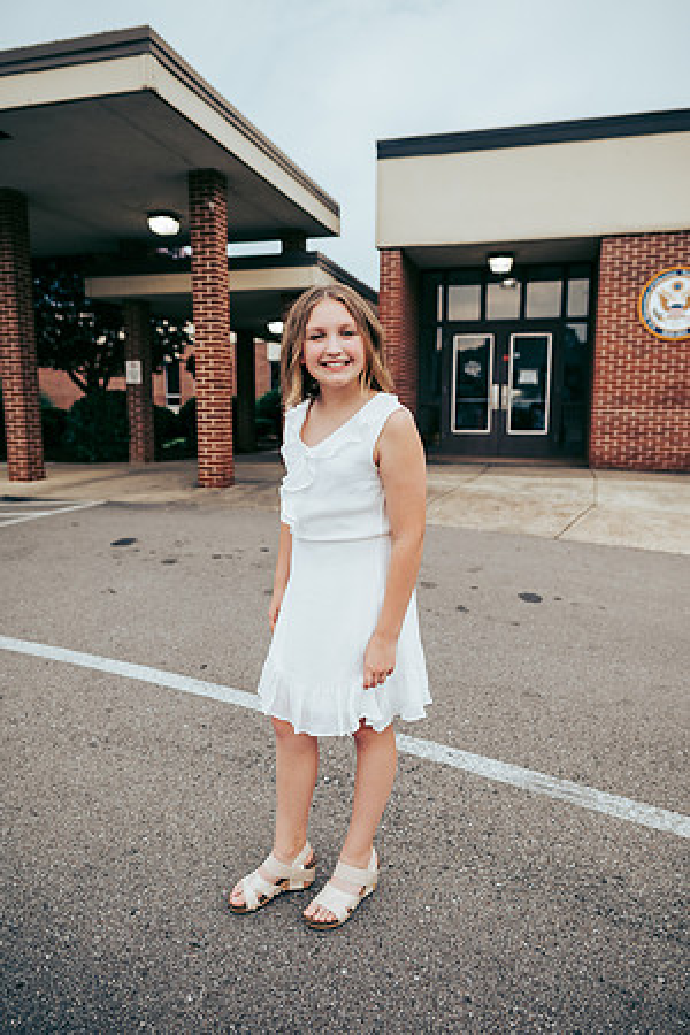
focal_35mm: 24
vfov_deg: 73.7
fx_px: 690
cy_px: 518
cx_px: 345
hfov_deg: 53.1
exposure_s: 1/400
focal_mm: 24
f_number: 2.8
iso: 250
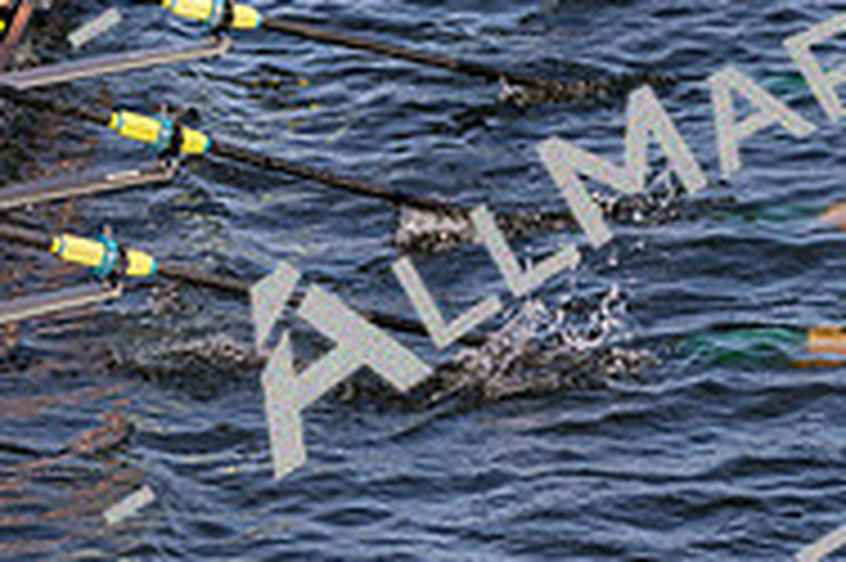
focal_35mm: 611
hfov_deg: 3.4
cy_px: 52
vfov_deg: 2.2
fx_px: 14346
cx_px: -135
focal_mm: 198
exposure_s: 1/2000
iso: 250
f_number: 4.5
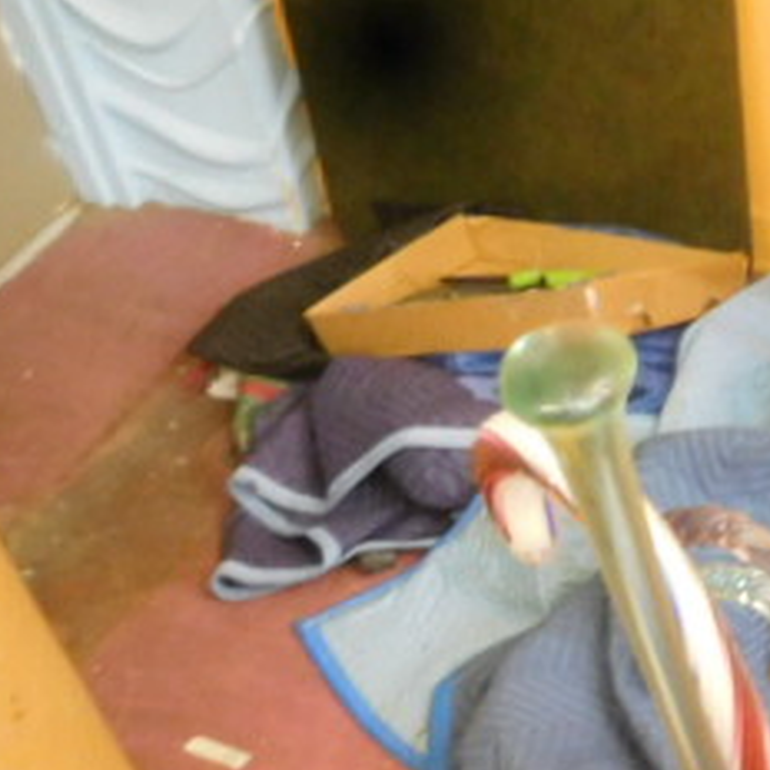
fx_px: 1535
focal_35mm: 61
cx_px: 1019
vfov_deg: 27.7
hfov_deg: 24.4
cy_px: 601
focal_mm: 4.5
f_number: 3.4
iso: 800
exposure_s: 1/5
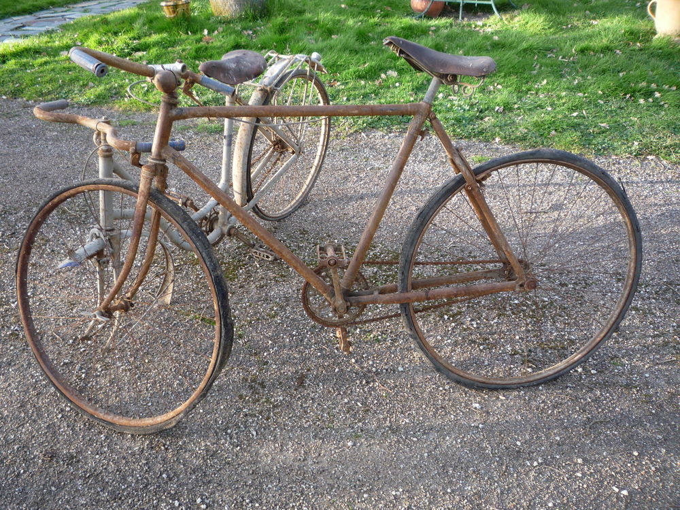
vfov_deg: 46.8
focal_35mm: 30
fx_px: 589
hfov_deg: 60.0
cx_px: 340
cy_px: 255
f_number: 3.3
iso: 100
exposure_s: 1/80
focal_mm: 5.2
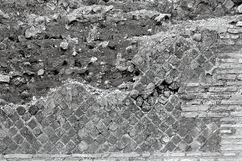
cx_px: 28
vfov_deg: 16.0
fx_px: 557
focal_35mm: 83
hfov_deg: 23.9
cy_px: 176
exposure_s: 1/30
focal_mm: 24
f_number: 8
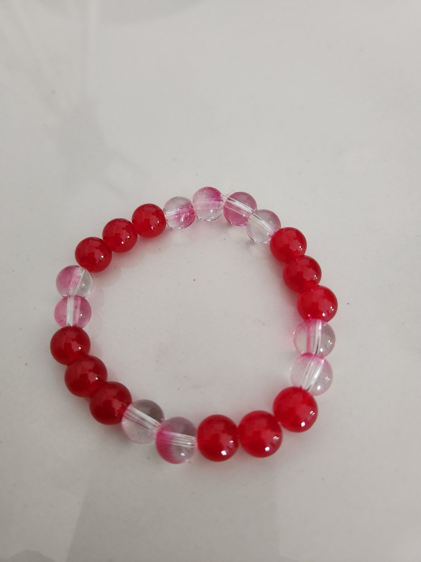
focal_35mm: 23
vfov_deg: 73.9
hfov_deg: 58.9
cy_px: 281
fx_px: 373
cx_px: 210
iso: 500
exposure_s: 1/50
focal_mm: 5.4
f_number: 1.8
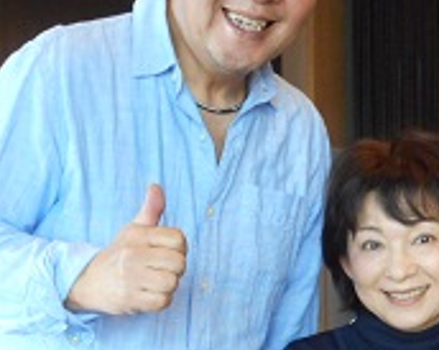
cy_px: 294
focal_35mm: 120
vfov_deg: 12.7
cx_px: 406
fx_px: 1556
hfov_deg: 15.8
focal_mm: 7.9
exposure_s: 1/13
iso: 400
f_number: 4.7
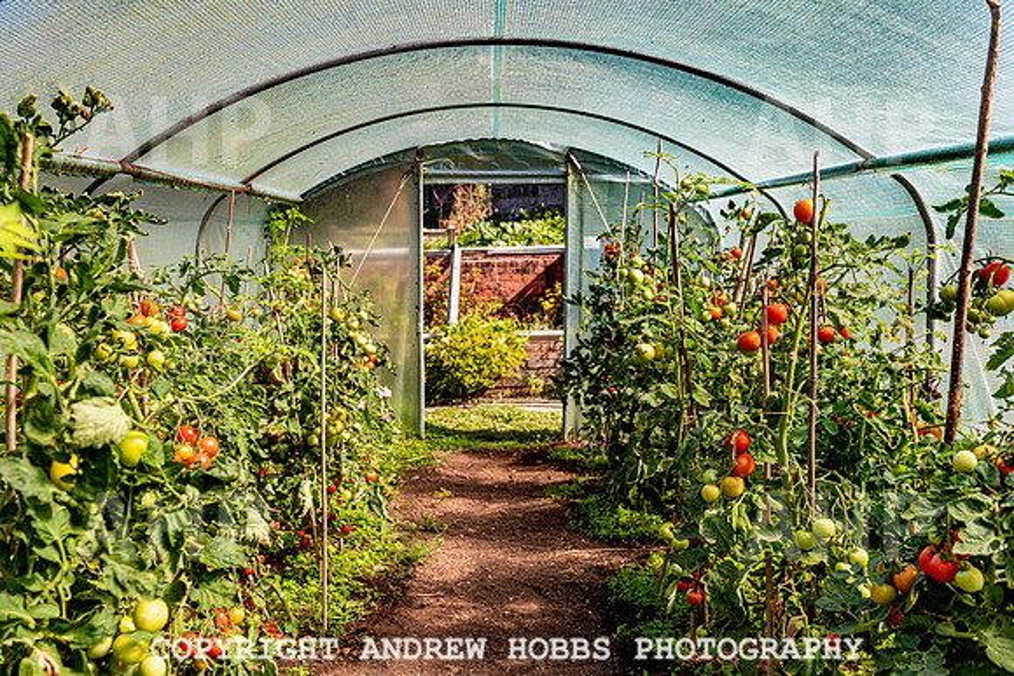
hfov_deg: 54.4
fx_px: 986
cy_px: 338
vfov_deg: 37.9
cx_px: 507
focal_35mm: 35
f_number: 5.6
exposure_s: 1/500
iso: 160
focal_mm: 34
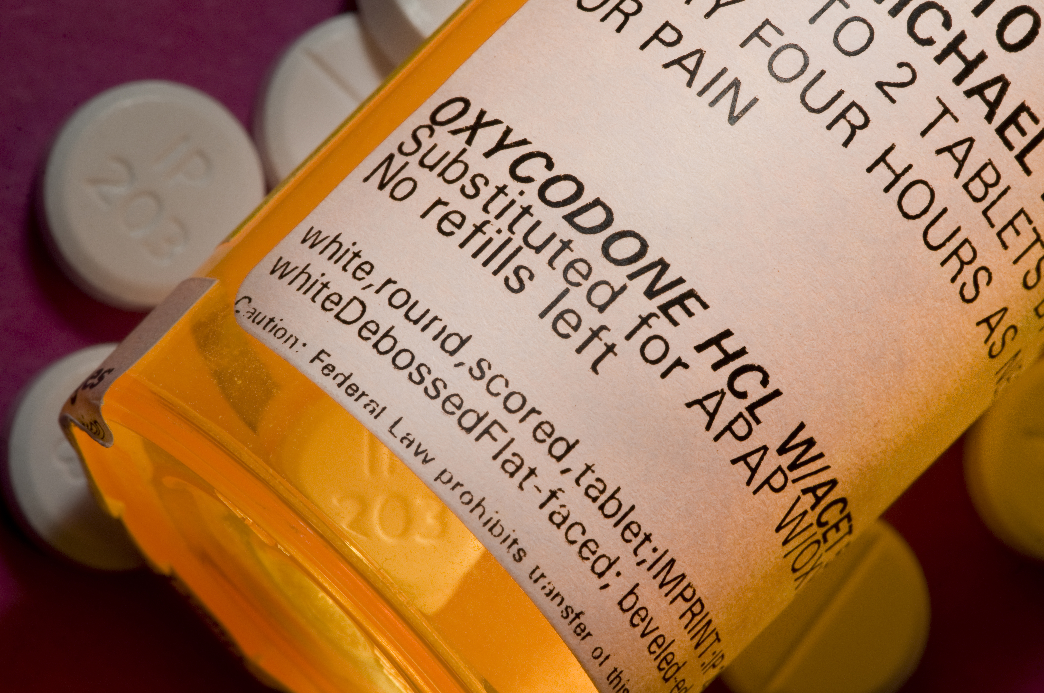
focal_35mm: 158
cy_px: 346
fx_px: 4562
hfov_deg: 13.1
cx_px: 522
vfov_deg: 8.7
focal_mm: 105
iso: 200
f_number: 22
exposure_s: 1/60
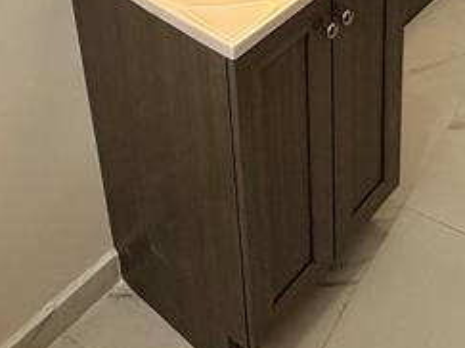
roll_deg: -0.8
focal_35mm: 59
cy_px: -205
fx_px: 792
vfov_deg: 20.4
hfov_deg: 32.0
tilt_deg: -23.9
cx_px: 360
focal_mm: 2.22
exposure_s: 1/99
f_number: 2.2
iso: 100
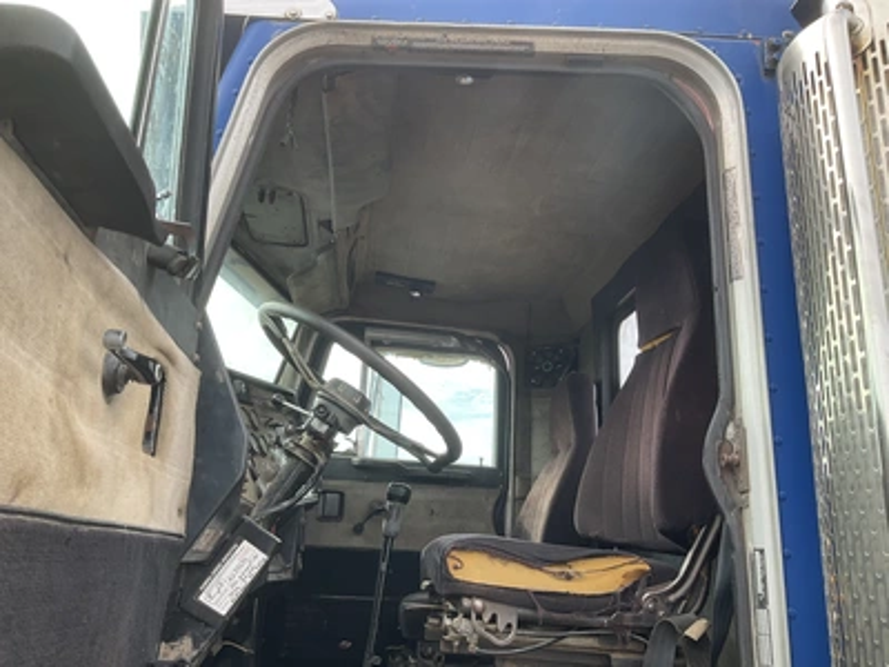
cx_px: 444
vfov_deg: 48.2
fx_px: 745
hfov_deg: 61.7
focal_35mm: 29
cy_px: 334
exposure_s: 1/231
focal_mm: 3
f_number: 1.8
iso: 20
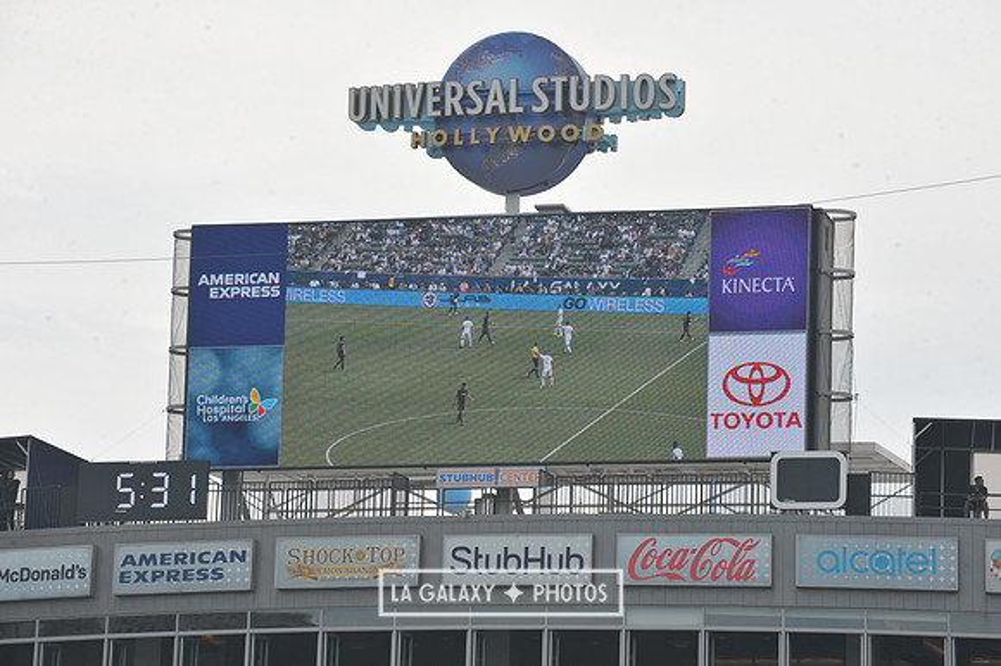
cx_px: 500
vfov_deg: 7.2
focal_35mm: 190
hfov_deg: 10.8
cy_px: 333
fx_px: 5280
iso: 320
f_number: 11
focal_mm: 190
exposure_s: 1/500
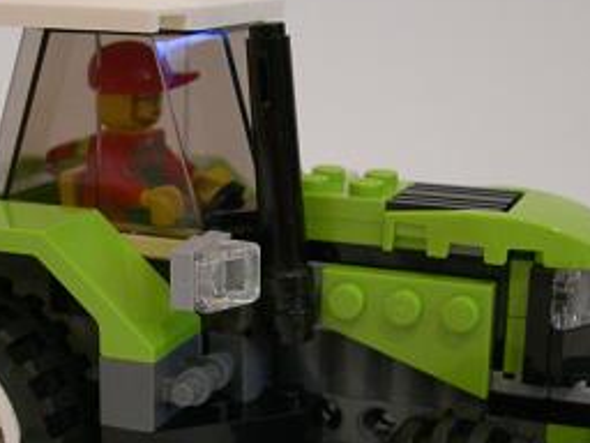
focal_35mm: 82
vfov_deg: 17.9
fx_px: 1398
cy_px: 333
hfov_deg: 23.7
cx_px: 204
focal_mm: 7.8
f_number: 2.8
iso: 200
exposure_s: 1/3.3
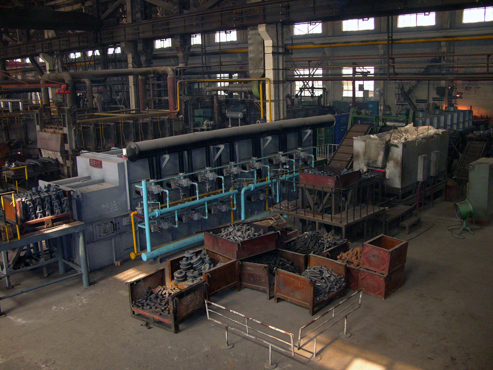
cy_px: 185
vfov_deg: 40.7
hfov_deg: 52.6
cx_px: 246
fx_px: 498
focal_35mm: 35
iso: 200
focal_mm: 8.9
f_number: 2.8
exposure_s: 1/60.1
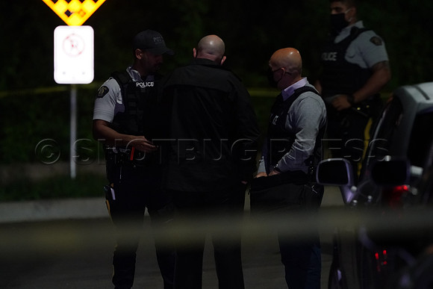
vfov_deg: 1.6
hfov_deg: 2.5
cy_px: 144
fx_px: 10105
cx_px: 216
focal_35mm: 840
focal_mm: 840
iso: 8000
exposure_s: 1/60
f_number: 6.3
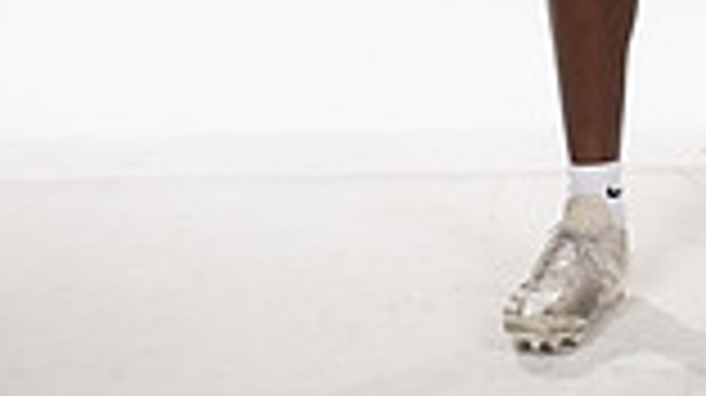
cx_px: 661
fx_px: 3086
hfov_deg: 12.9
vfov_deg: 7.0
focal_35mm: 165
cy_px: -495
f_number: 7.1
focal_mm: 55
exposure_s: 1/320
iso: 800
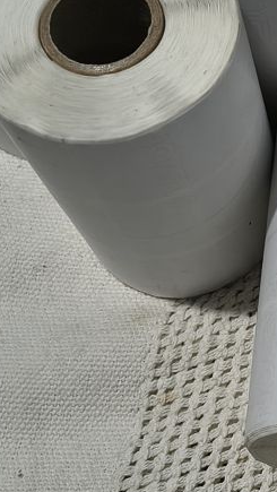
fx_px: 1070
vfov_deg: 25.9
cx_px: 457
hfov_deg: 13.6
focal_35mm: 82
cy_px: 227
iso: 1042
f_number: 1.8
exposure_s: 1/60
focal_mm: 5.56
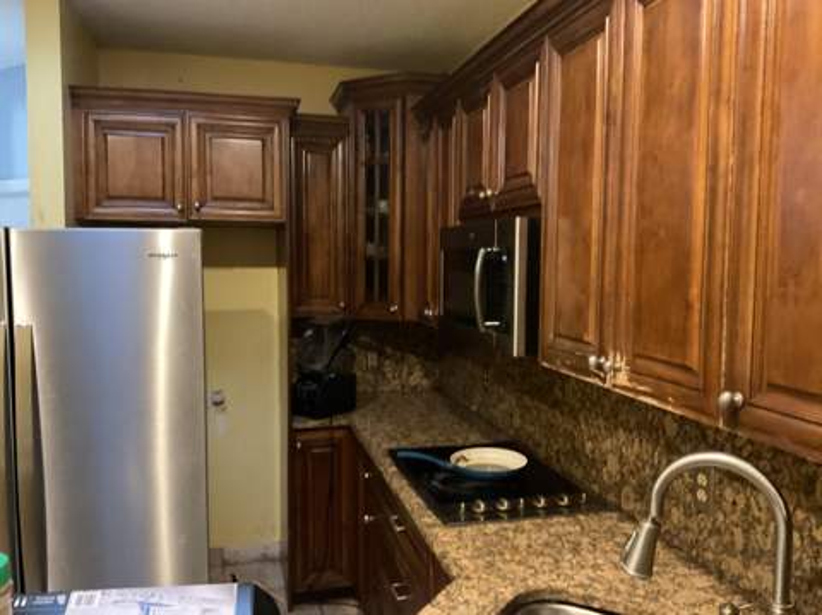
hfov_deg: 61.7
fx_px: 688
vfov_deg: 48.2
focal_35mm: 29
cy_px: 308
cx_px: 411
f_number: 1.8
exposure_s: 1/24
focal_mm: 3
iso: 500
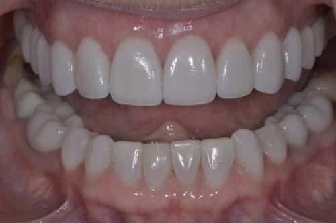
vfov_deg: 10.7
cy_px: 112
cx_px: 168
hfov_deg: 16.1
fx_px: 1187
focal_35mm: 128
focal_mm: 85
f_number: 29
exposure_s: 1/250
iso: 125
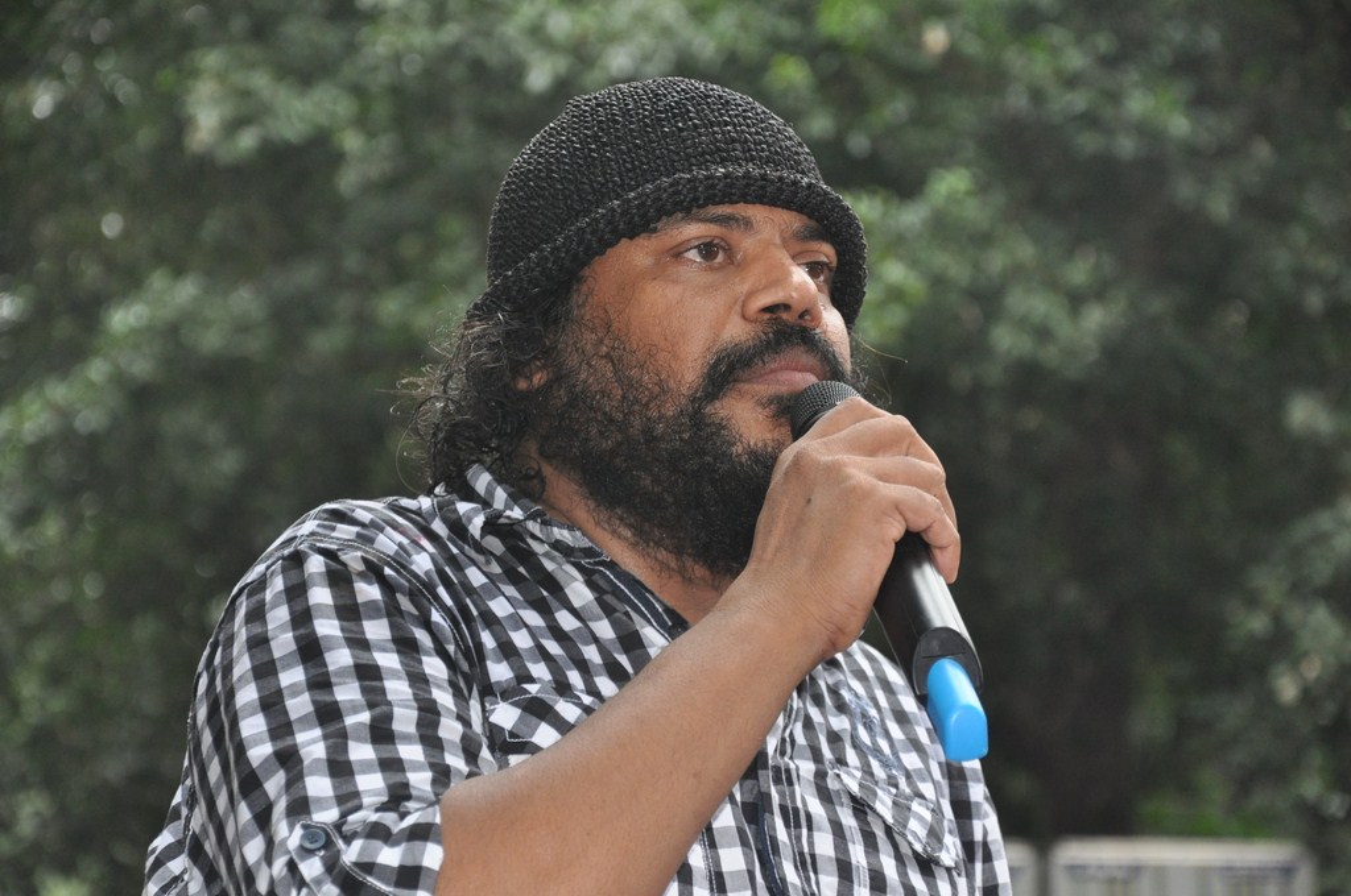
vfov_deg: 10.1
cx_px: 676
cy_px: 448
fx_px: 5060
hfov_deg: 15.2
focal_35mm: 135
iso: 800
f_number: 5.6
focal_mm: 90
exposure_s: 1/60
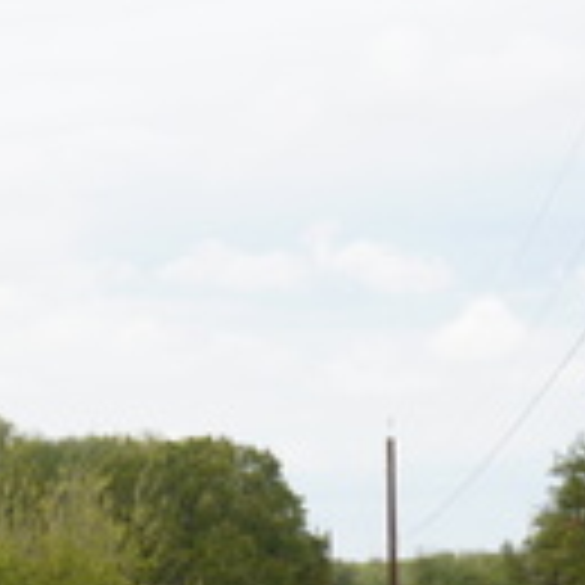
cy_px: 680
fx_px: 2964
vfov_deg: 11.1
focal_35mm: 155
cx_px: -374
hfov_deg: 10.7
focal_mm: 37
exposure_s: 1/125
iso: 100
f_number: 9
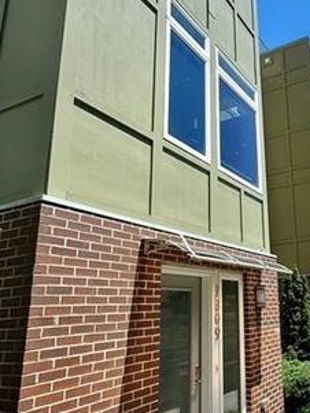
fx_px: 370
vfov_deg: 58.3
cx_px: 276
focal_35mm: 31
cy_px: 208
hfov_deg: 42.0
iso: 40
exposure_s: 1/1346
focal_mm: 2.22
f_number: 2.2
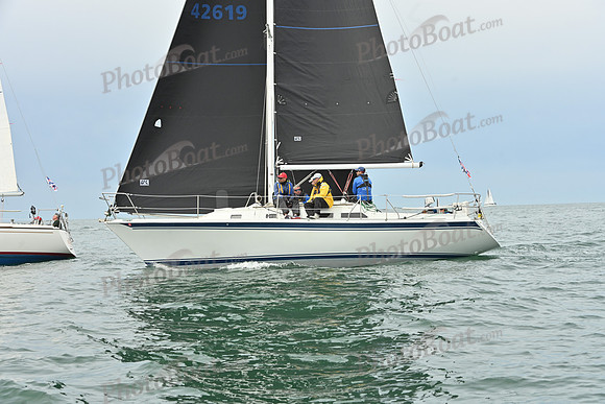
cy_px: 202
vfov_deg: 19.5
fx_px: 1177
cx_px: 302
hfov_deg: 28.8
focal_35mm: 70
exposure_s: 1/800
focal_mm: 70
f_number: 9
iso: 320
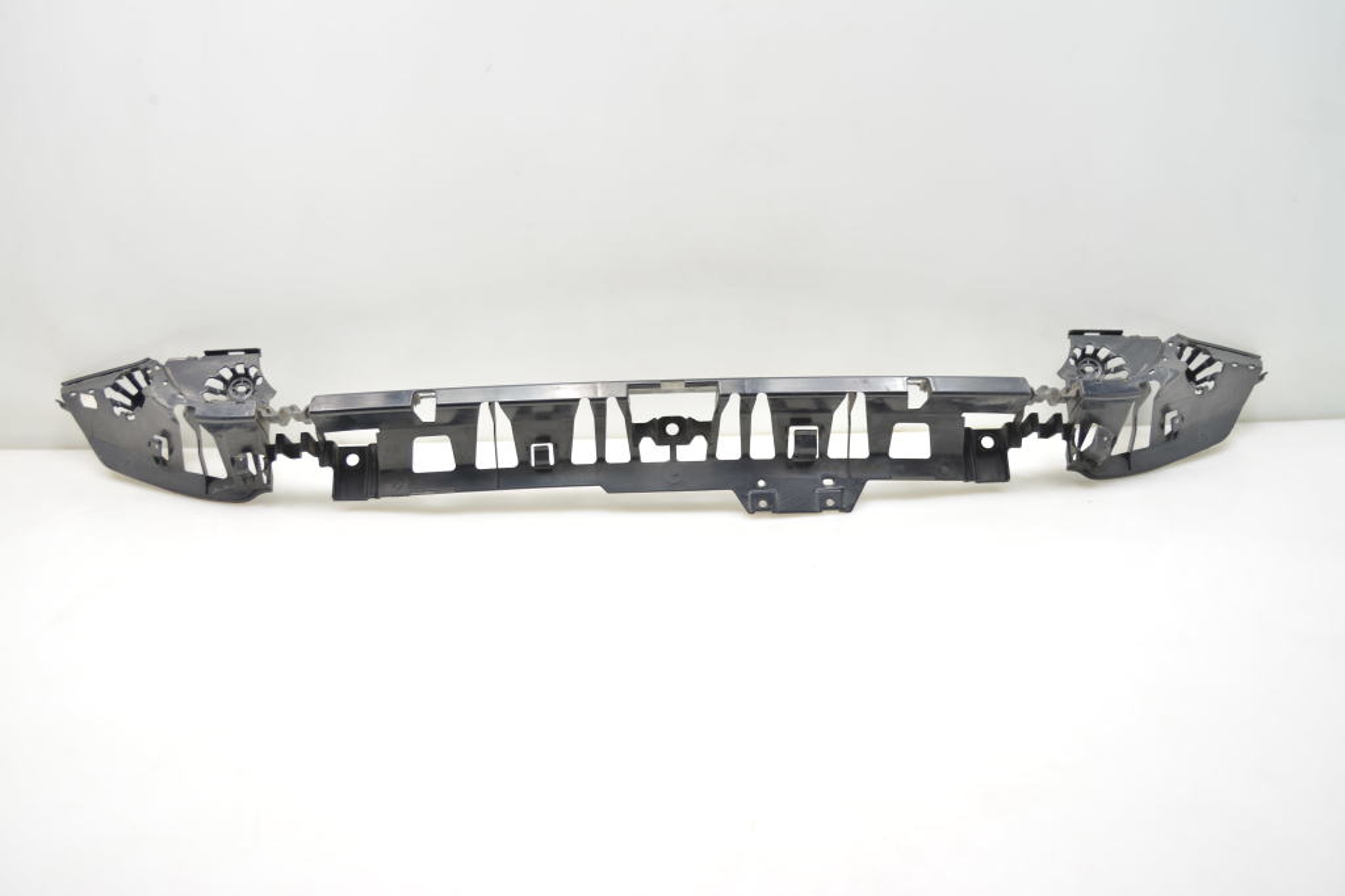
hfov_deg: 57.2
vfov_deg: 39.9
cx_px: 672
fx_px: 1232
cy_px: 448
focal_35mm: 33
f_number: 4
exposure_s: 1/25
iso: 100
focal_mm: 22
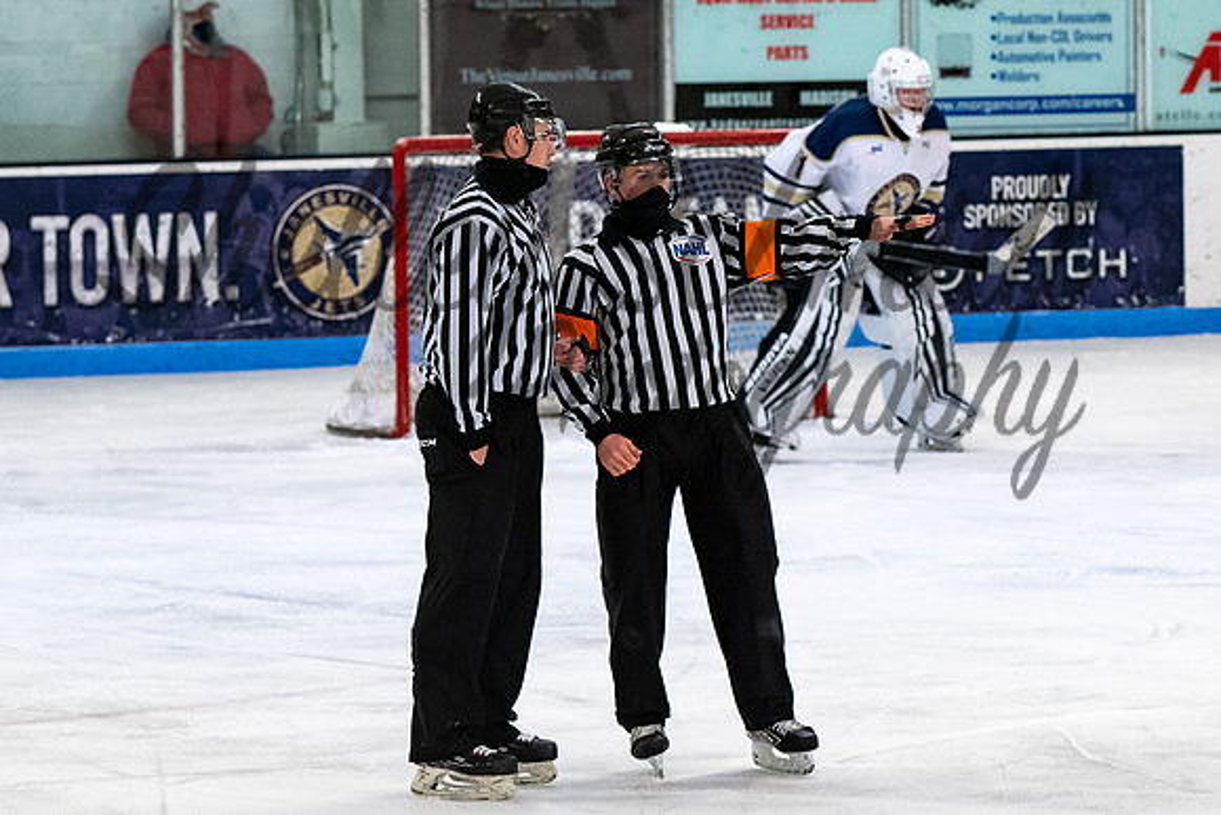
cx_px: 635
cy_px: 269
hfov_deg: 7.6
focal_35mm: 271
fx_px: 9198
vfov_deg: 5.1
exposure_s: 1/800
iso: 2000
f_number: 3.5
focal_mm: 130
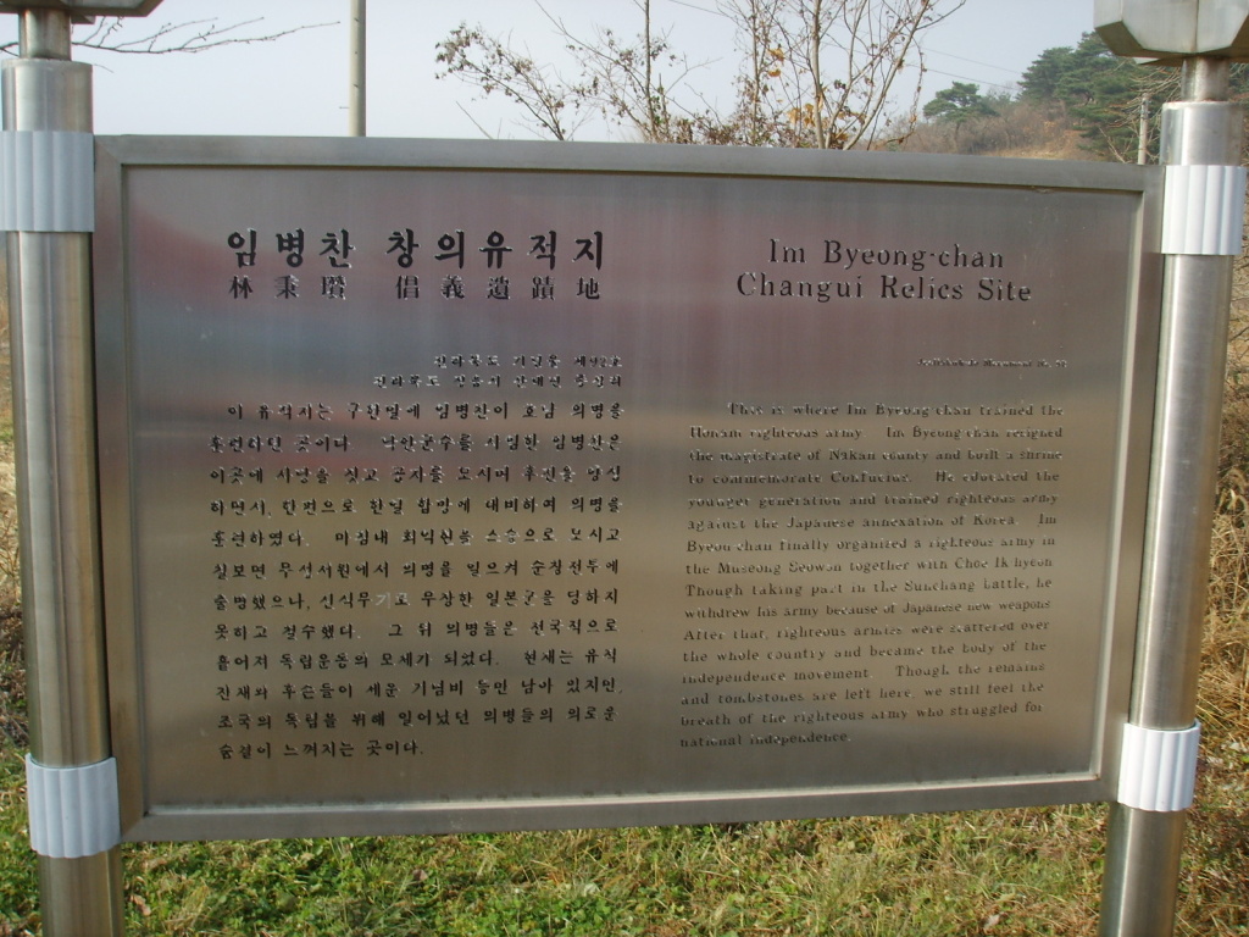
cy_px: 468
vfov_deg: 36.8
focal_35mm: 39
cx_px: 624
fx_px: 1407
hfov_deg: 47.9
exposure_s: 1/180
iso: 50
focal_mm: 6.6
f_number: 6.3
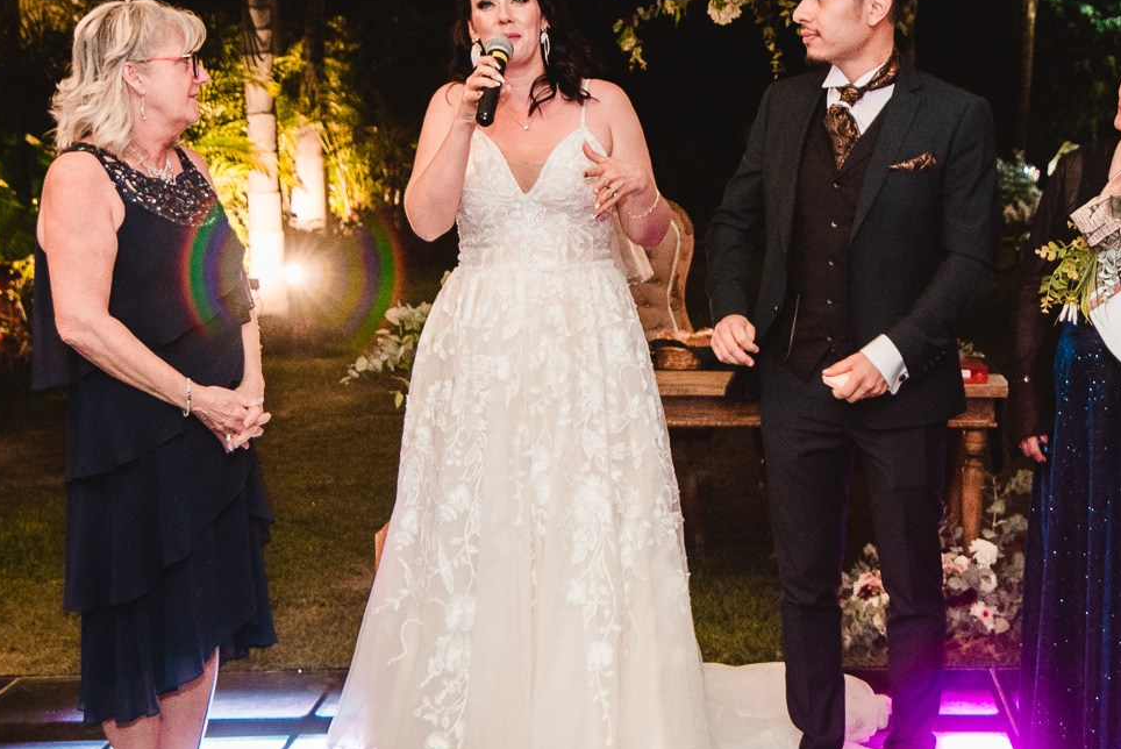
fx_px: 2150
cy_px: 317
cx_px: 810
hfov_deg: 28.9
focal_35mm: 69
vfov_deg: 19.7
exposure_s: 1/80
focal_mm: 28
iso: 1250
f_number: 3.2
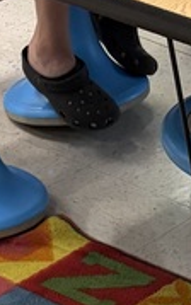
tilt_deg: -49.6
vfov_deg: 10.9
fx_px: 1315
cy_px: 768
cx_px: 208
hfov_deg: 8.2
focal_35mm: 158
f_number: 1.6
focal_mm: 5.96
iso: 160
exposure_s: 1/60
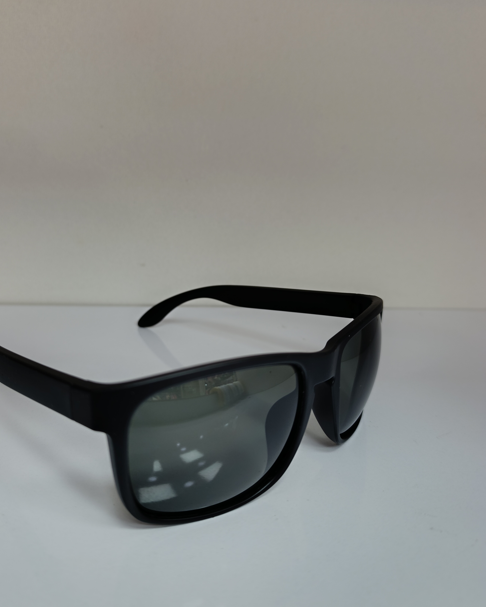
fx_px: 503
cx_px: 202
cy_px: 277
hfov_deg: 51.3
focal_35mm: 28
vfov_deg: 62.1
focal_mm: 6.14
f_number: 1.6
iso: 125
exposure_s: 1/50
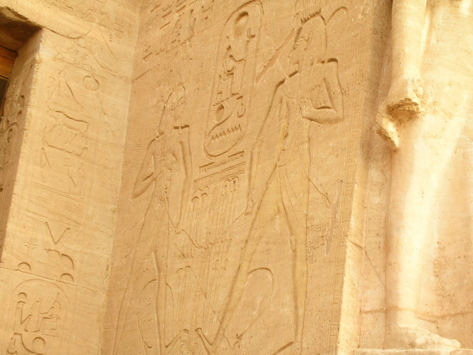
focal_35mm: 73
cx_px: 236
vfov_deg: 20.2
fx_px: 997
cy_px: 178
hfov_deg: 26.7
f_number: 4.4
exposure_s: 1/41.6
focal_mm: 12.2
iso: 50
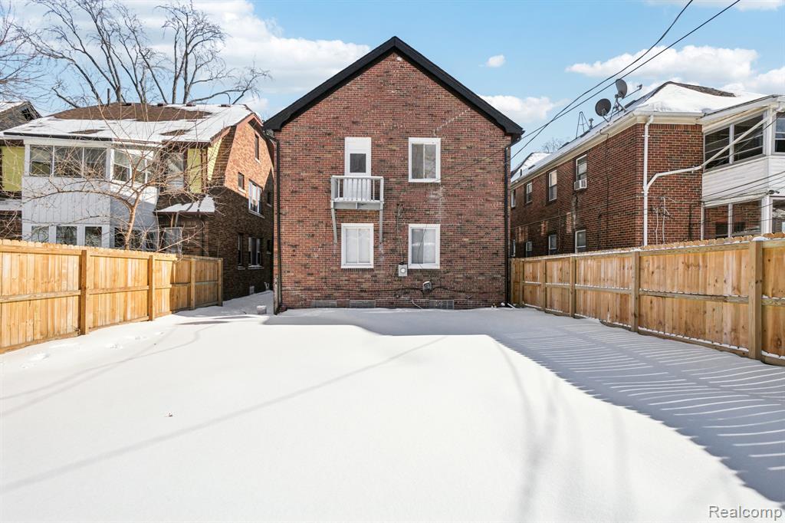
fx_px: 392
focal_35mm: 18
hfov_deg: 90.0
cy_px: 262
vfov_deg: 67.3
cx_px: 392
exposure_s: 1/350
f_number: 8
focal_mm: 12
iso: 100
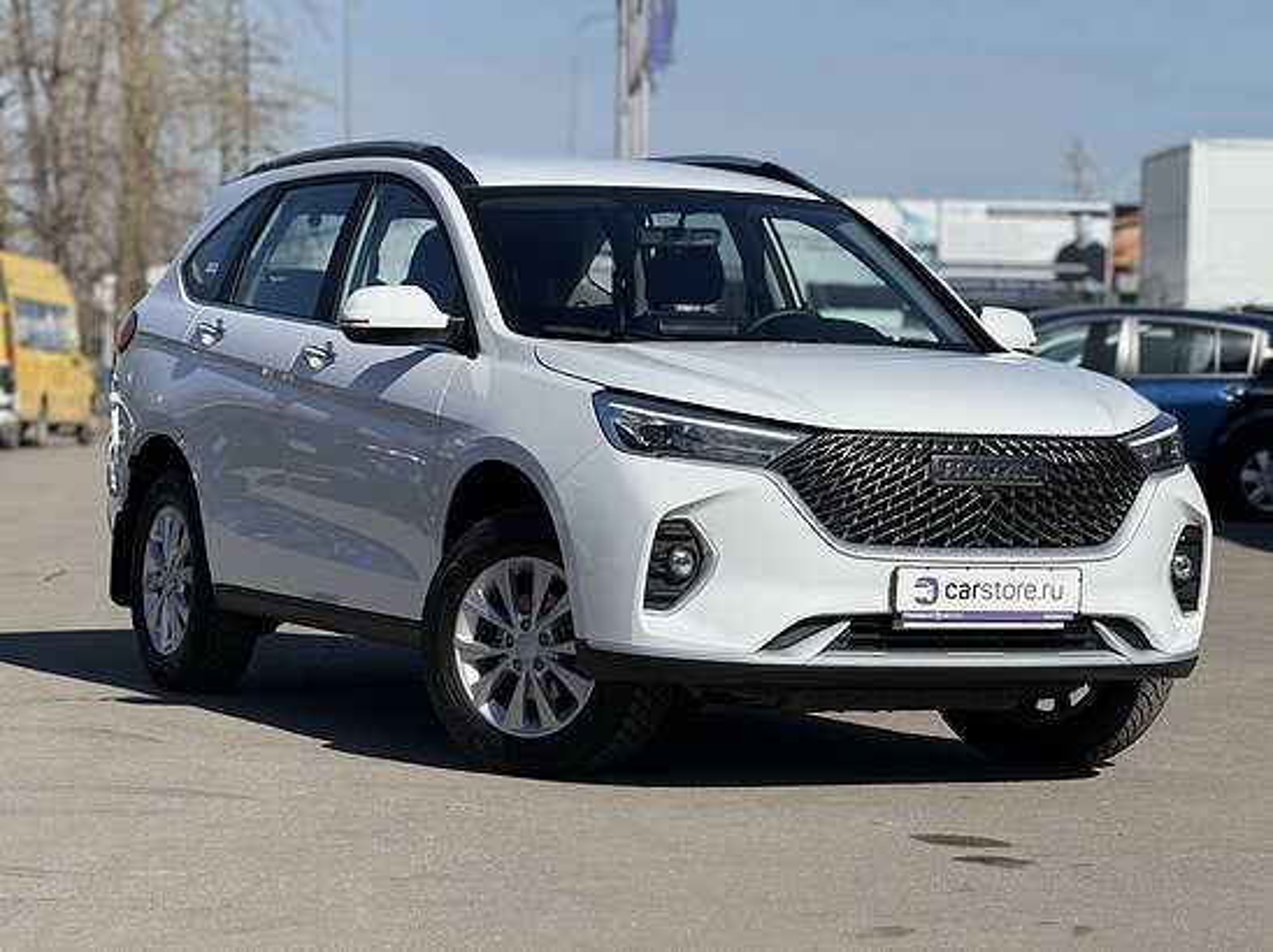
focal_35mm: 120
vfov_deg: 12.3
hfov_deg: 16.4
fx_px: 4409
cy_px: 476
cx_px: 636
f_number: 2.8
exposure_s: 1/2933
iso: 64
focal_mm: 15.66
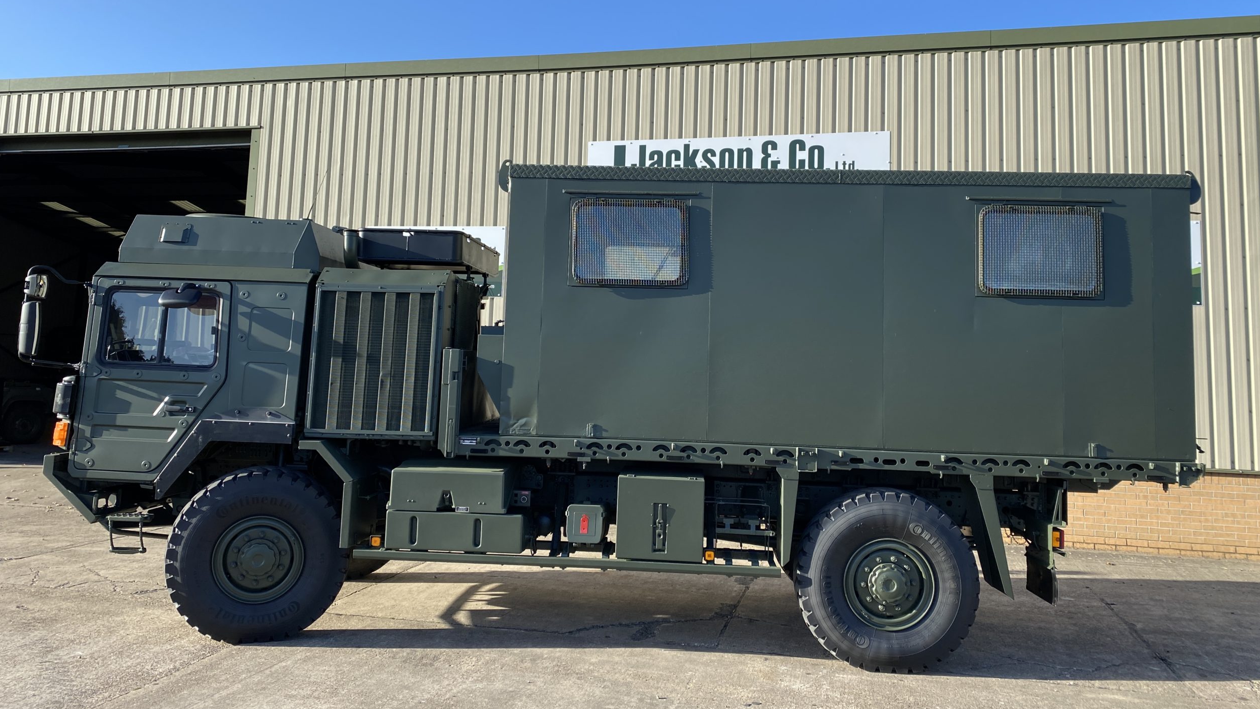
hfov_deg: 66.1
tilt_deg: +8.3
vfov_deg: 40.0
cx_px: 628
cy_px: 278
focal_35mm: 29
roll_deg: -2.3
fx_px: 969
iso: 32
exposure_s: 1/1157
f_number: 1.8
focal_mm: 4.25
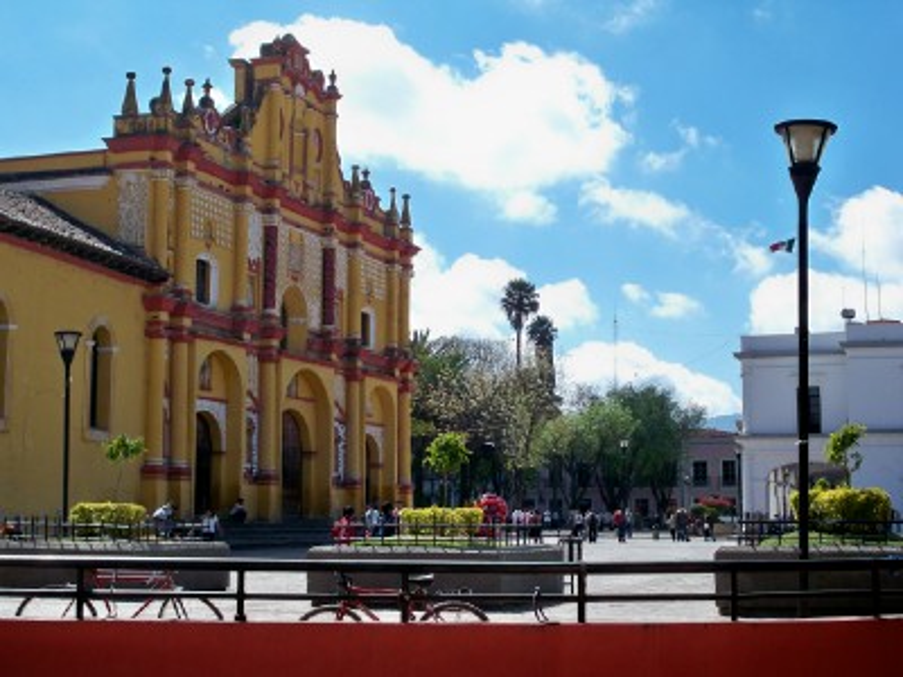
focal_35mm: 55
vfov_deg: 26.6
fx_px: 1435
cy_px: 338
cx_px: 452
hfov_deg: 34.9
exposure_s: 1/500
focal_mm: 9.7
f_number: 4
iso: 64
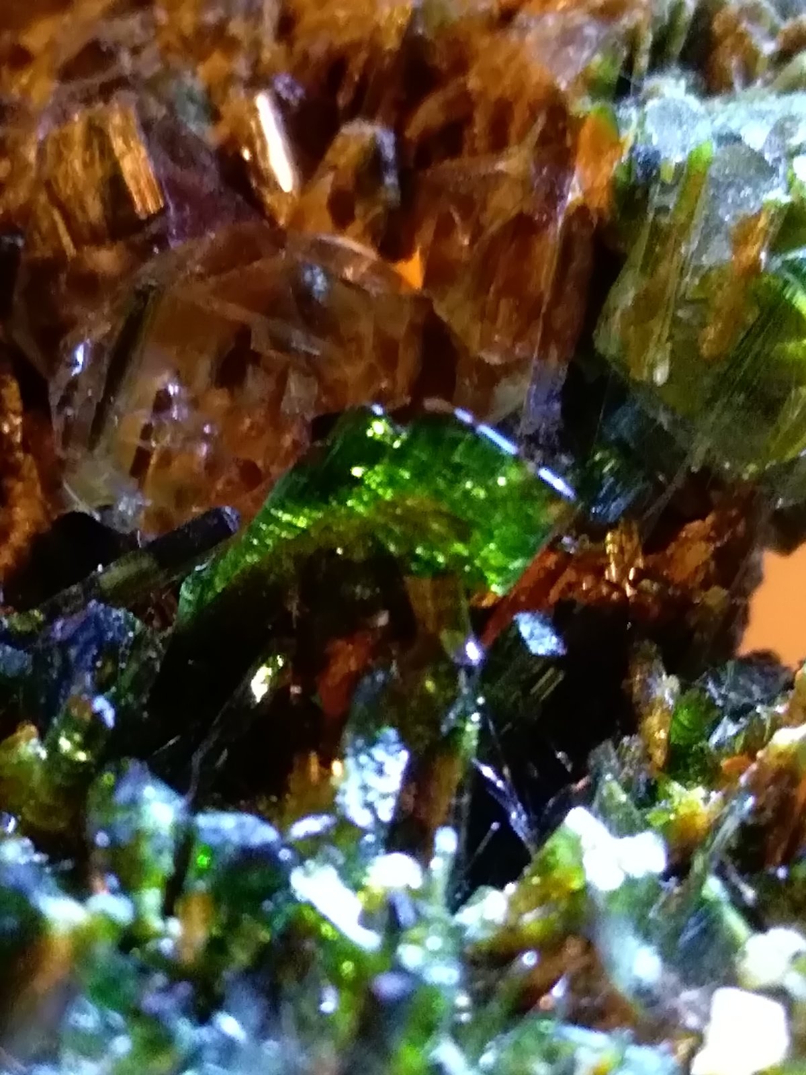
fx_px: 807
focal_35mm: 26
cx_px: 403
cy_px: 538
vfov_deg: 67.3
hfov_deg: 53.1
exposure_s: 1/33.3
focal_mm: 3.54
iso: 784
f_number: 2
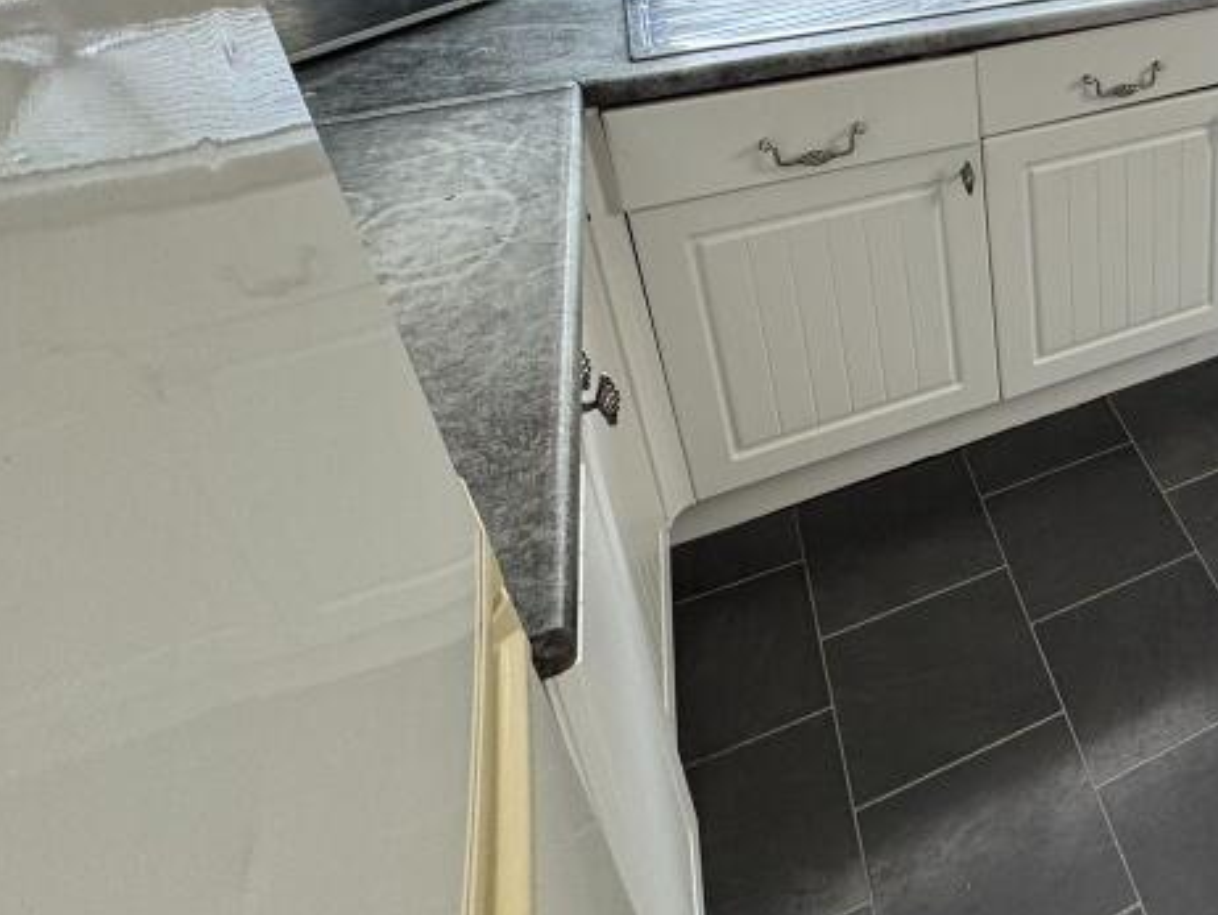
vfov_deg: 41.1
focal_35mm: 31
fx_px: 1091
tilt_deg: -22.1
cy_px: 53
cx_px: 1329
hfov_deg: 44.8
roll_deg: -3.3
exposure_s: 1/99
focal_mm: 2.22
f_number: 2.2
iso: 64
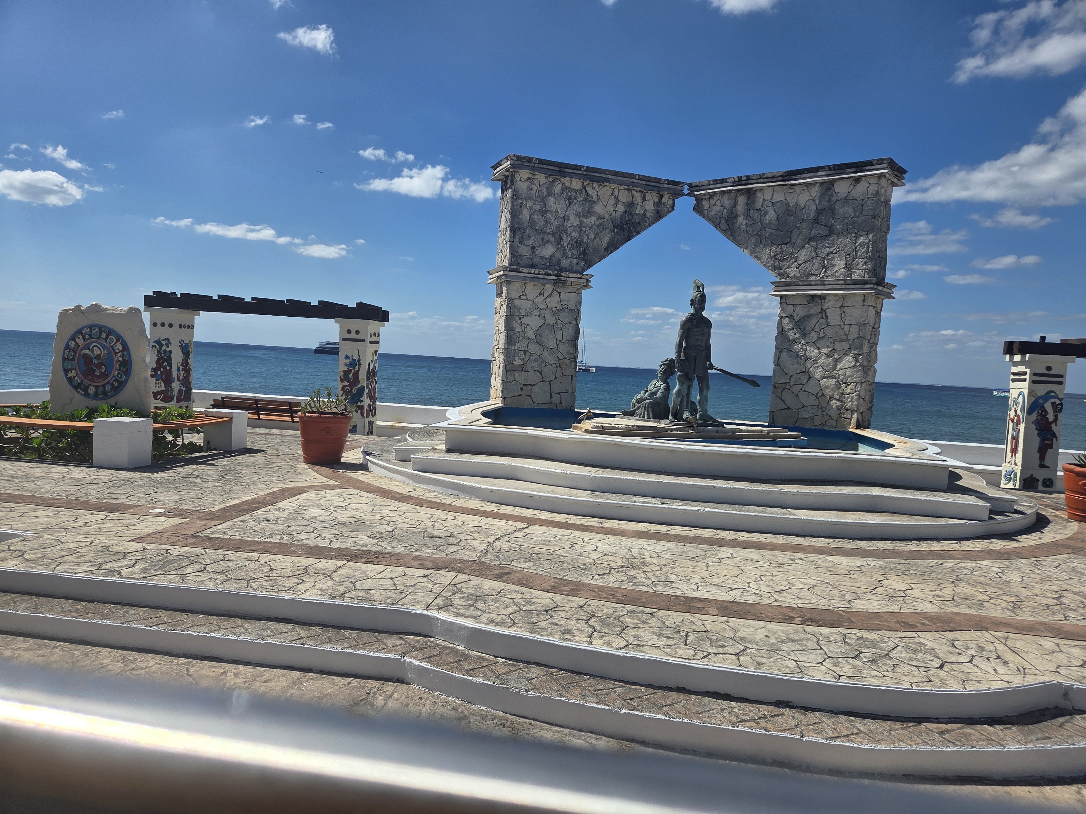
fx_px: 722
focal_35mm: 23
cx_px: 543
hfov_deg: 73.9
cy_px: 407
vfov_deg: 58.9
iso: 64
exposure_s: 1/7891
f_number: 1.8
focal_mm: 5.4
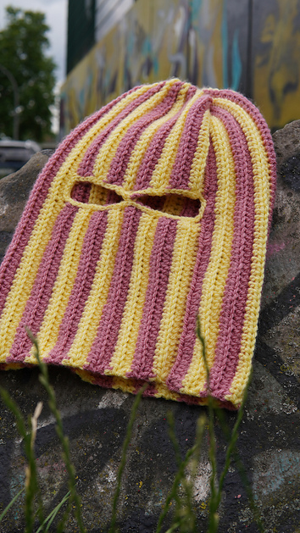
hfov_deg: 24.9
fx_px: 679
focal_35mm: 48
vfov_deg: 42.9
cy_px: 264
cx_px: 140
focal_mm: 30
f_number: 6.3
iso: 100
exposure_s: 1/500
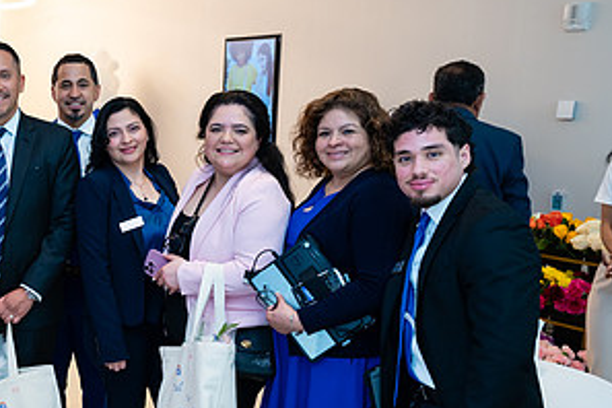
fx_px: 918
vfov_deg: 25.0
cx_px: 19
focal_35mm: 54
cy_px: 251
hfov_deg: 34.0
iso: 1000
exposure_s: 1/200
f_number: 4
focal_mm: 27
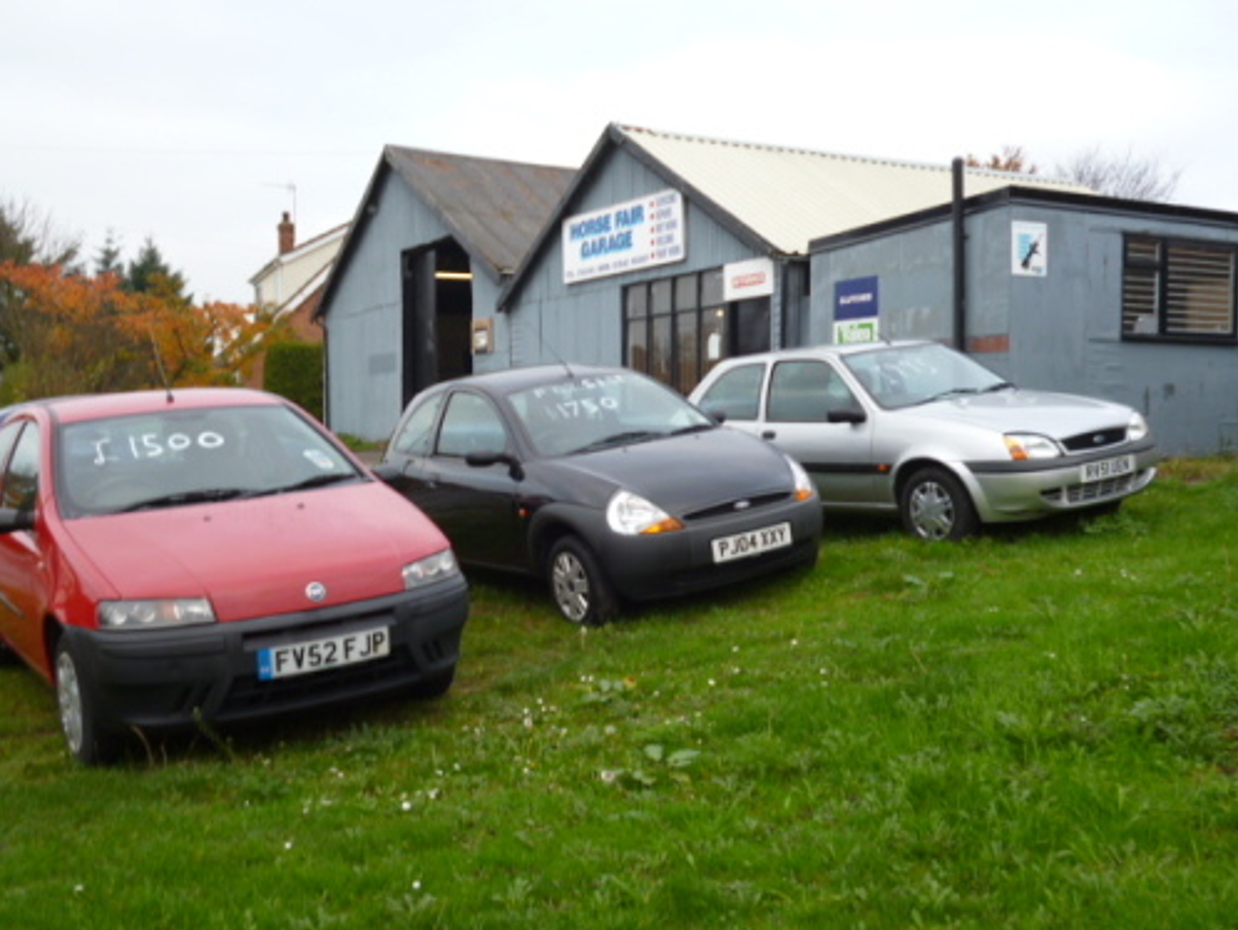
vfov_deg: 38.7
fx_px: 1324
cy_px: 463
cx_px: 612
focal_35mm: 37
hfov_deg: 50.1
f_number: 3.5
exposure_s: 1/60
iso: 125
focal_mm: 6.4
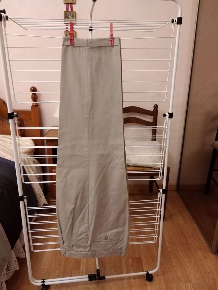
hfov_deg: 53.1
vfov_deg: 67.3
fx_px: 218
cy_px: 145
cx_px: 109
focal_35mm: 26
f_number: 1.8
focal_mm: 3.6
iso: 1216
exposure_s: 1/20
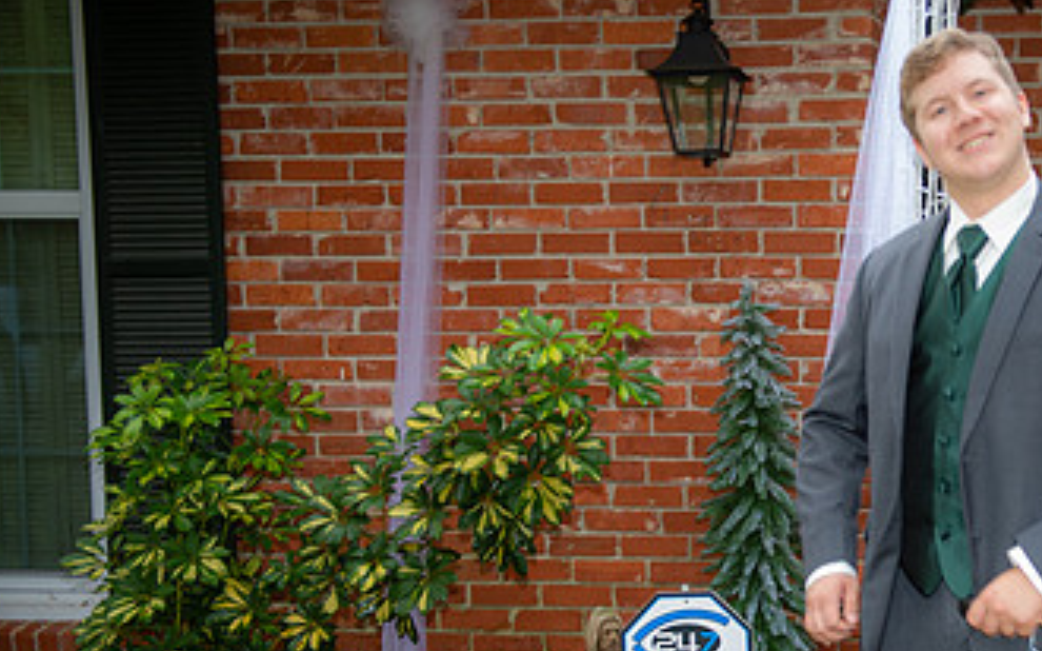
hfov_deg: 29.2
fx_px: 1930
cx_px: 894
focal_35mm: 68
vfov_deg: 19.0
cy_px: 471
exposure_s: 1/125
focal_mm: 38
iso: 320
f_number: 2.8
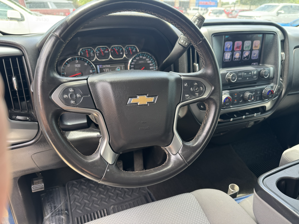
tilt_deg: -26.6
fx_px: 207
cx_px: 150
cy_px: 112
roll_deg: -1.3
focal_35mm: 24
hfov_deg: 71.6
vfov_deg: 56.8
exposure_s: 1/121
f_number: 1.78
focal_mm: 6.76
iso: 80
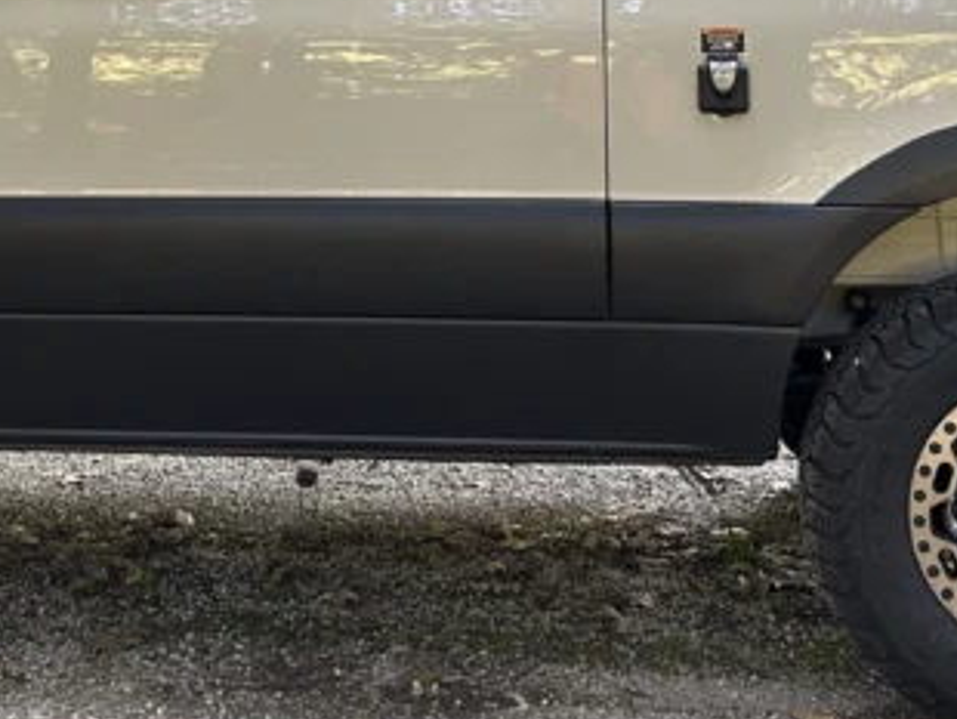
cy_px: -136
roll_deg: -0.5
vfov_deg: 20.6
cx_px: 392
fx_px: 1854
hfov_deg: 28.9
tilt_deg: +5.4
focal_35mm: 67
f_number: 1.5
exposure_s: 1/60
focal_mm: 5.7
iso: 160
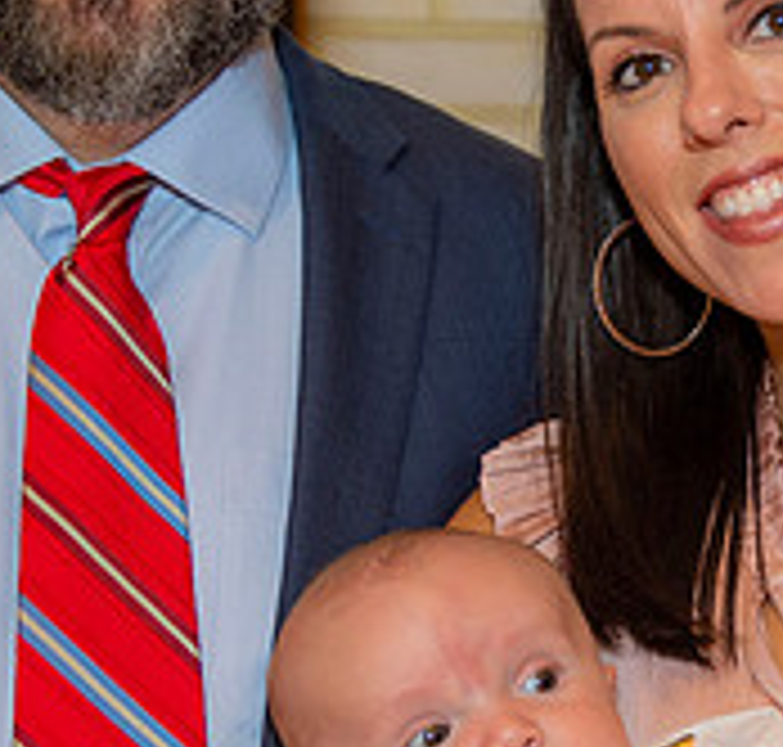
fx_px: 3051
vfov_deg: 13.9
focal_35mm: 122
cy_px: 466
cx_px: 678
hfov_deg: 14.5
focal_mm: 36
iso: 1000
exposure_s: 1/100
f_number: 2.8
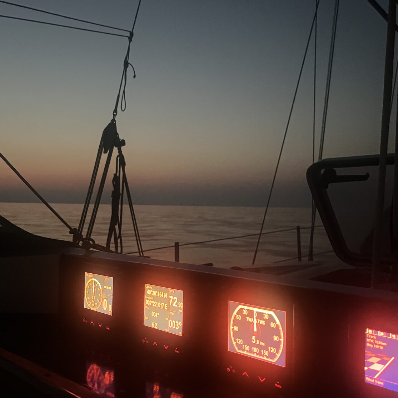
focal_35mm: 33
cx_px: 198
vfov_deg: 49.7
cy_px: 212
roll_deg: -2.9
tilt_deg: -1.5
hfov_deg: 49.7
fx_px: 429
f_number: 1.6
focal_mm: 5.1
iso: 1000
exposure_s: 1/30
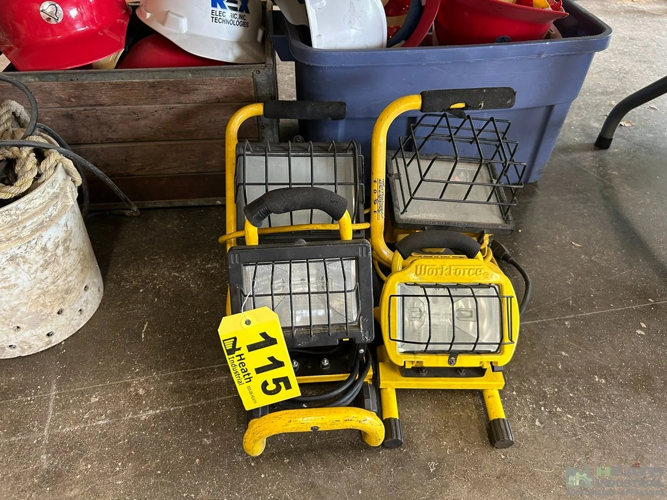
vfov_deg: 53.1
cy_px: 250
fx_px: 501
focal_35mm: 26
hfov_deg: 67.3
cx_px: 334
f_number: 1.5
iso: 200
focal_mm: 5.7
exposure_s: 1/60
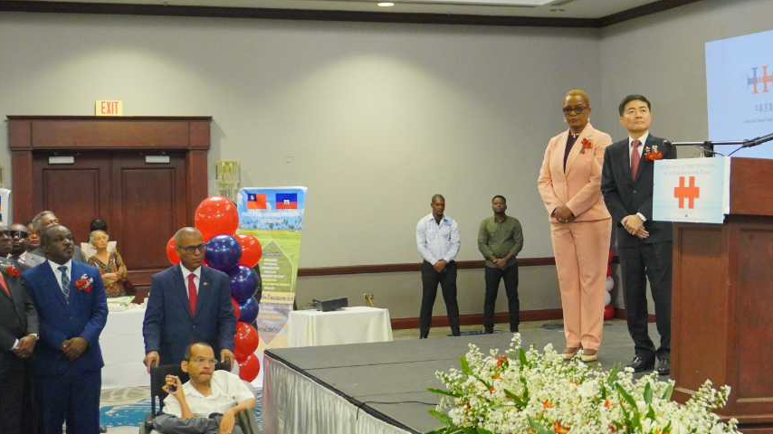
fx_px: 1353
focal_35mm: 66
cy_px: 190
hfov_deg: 31.4
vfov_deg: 18.2
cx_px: 577
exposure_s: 1/50
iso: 3200
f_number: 4.5
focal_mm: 28
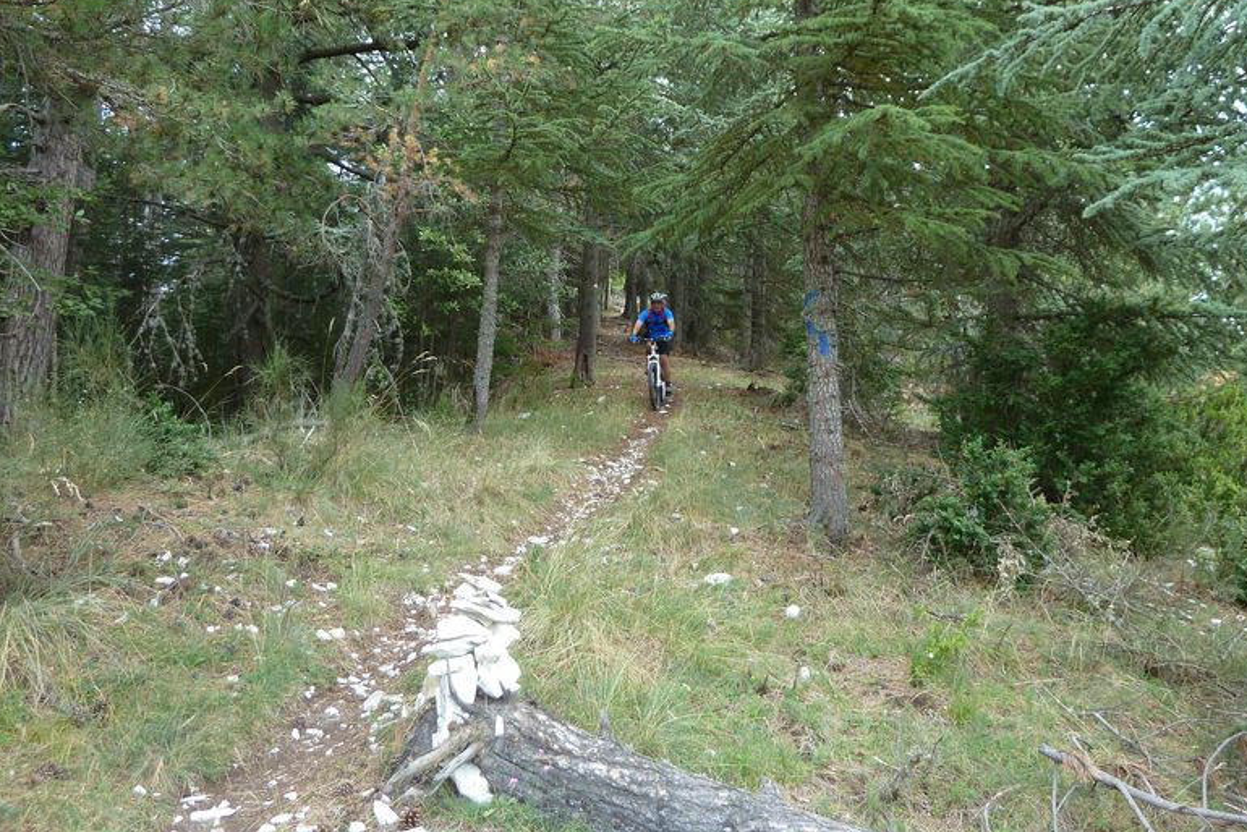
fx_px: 936
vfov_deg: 47.8
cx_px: 622
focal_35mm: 27
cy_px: 361
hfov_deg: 67.4
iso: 80
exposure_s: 1/60
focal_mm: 4.1
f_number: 3.3
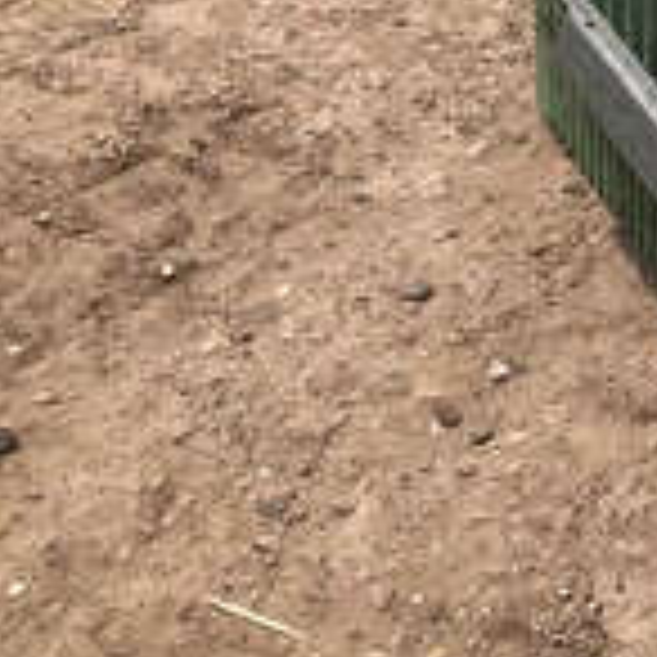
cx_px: 896
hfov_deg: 21.8
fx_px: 1503
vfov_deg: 24.3
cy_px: 130
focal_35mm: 70
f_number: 1.8
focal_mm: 3
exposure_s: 1/1534
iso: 25
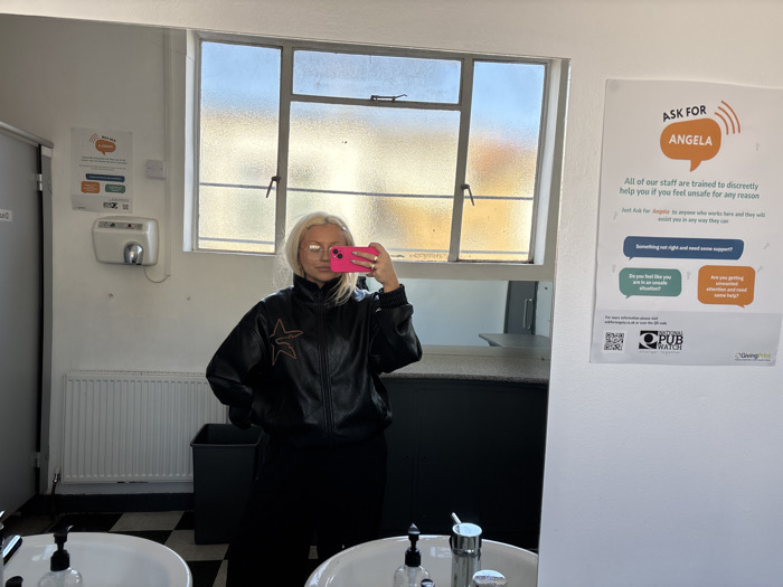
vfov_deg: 53.1
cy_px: 294
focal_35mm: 26
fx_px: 588
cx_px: 392
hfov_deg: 67.3
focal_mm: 5.96
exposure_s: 1/355
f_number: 1.6
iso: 50
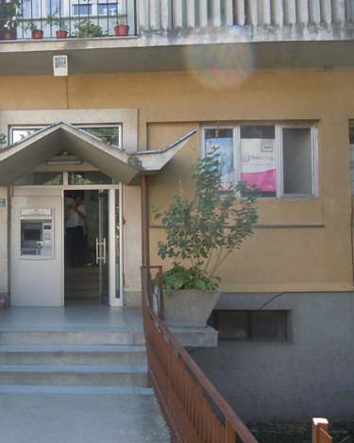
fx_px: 524
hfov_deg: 35.6
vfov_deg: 45.8
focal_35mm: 40
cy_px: 226
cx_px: 53
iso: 100
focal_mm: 5.4
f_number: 3.5
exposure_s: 1/125
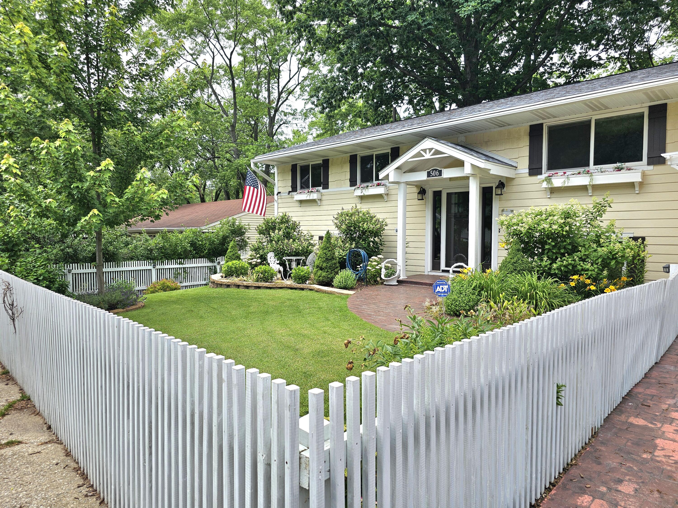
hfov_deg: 73.9
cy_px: 254
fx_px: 450
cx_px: 339
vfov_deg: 58.9
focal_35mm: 23
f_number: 1.7
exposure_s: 1/526
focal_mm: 6.3
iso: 10
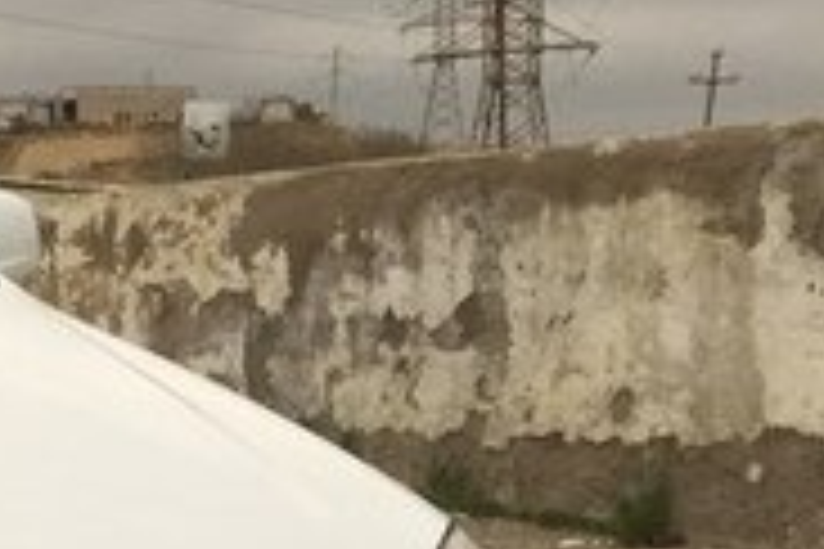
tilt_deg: -9.2
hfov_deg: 16.0
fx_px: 2495
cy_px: 695
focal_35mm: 109
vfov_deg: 12.2
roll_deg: +3.4
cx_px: -635
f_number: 2.2
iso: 32
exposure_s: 1/1276
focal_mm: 4.15
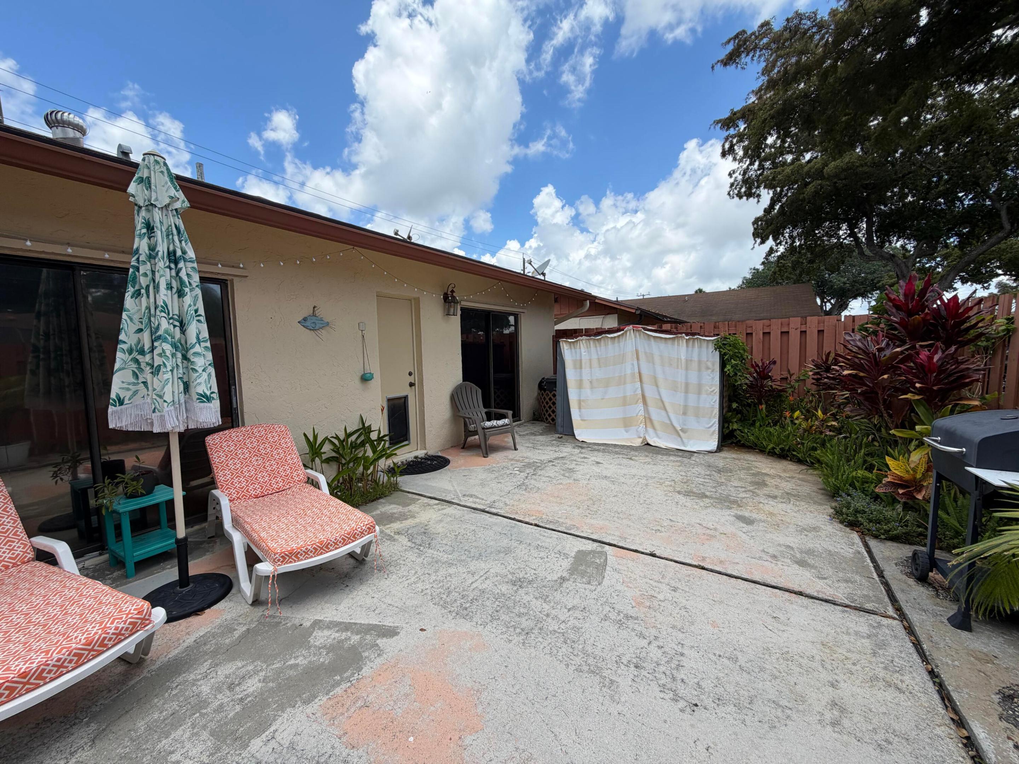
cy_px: 382
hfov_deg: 102.1
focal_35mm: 14
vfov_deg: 85.7
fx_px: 412
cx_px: 510
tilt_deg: -8.2
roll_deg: +1.2
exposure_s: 1/770
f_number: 2.2
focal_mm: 2.22
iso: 25
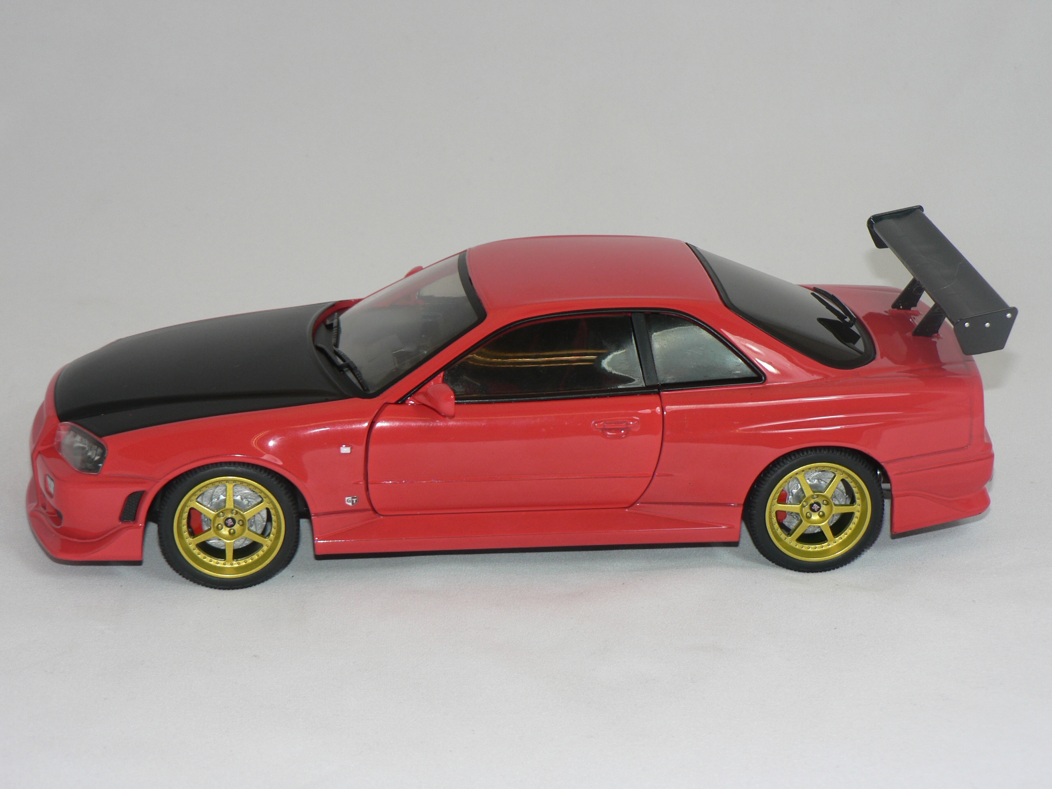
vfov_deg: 21.0
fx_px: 2127
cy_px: 394
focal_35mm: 70
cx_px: 526
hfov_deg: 27.8
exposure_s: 1/60
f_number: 3.2
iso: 80
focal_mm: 11.6
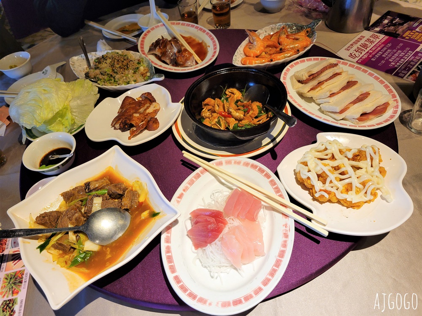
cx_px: 211
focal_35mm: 26
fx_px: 317
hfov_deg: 67.3
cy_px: 158
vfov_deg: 53.1
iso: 200
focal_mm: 5.4
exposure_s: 1/120
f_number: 1.8
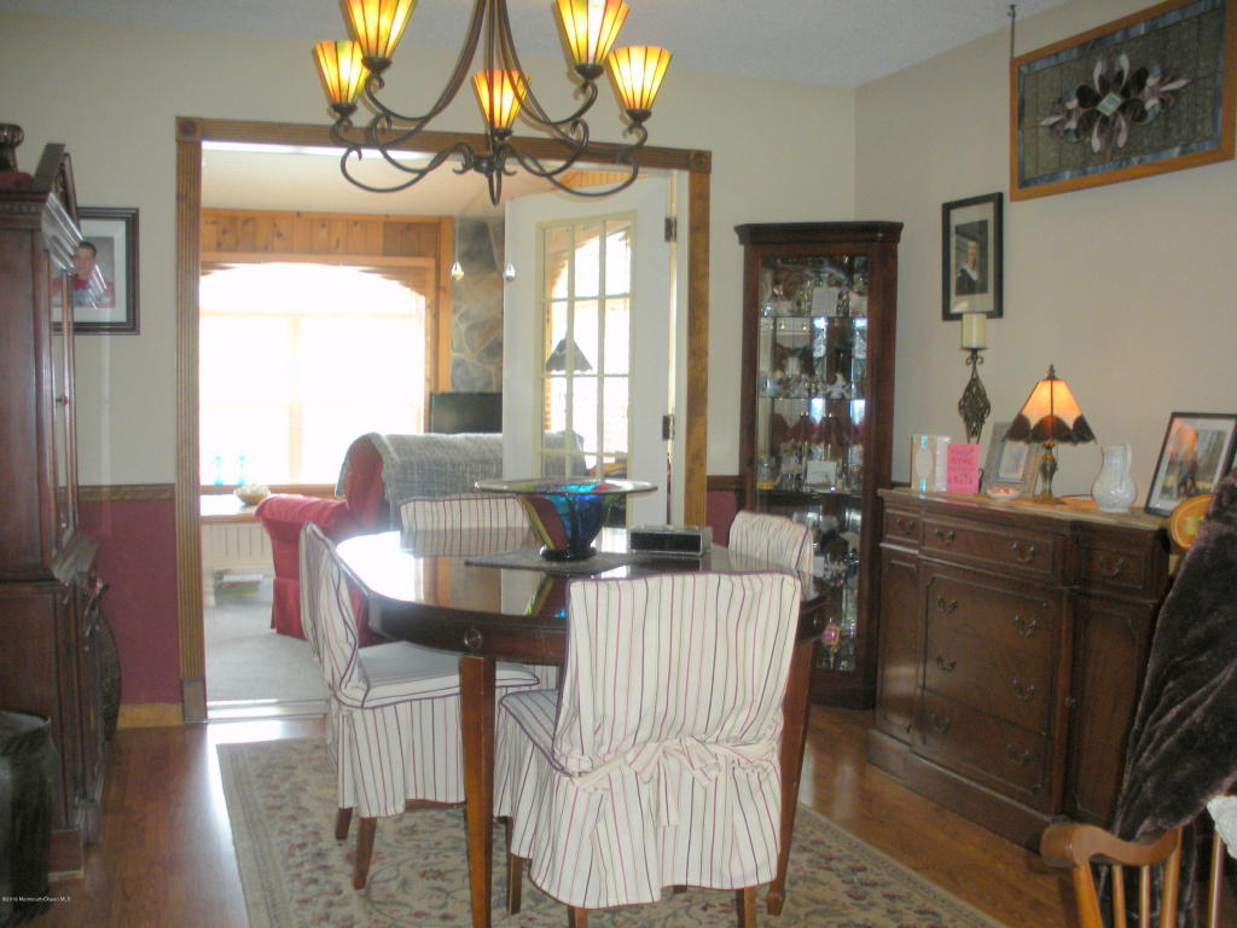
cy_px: 464
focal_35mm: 35
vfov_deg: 40.7
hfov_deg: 52.6
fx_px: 1251
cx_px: 618
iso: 200
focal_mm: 6.3
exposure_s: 1/31.2
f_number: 3.5
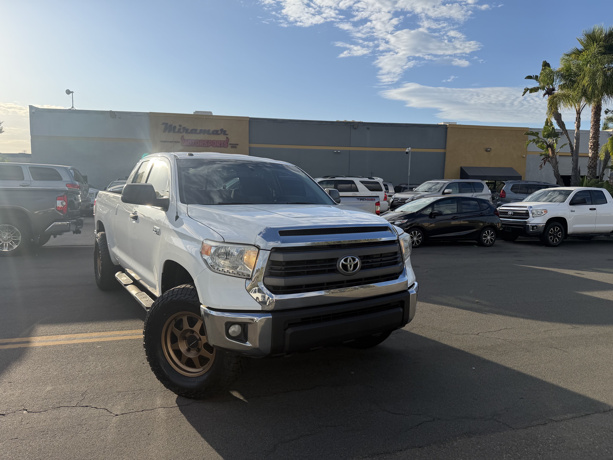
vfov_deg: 56.8
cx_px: 306
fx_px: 425
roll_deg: -1.1
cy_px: 230
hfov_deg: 71.6
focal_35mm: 24
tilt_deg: -5.3
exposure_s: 1/4405
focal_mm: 6.76
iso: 100
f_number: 1.78
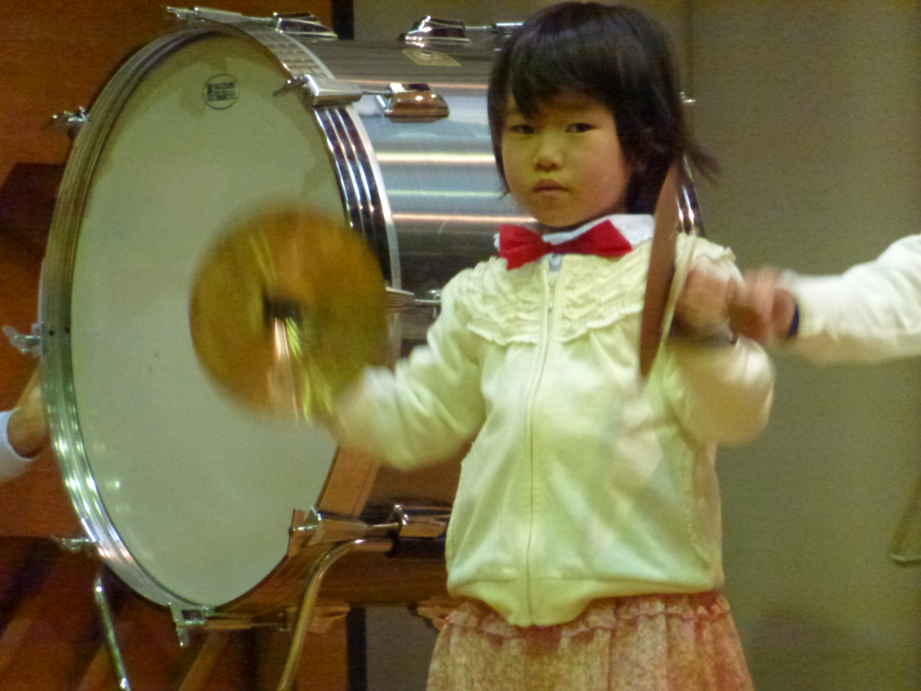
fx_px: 9951
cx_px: 460
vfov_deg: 4.0
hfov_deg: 5.3
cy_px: 346
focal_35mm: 374
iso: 1600
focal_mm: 67
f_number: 5.9
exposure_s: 1/30
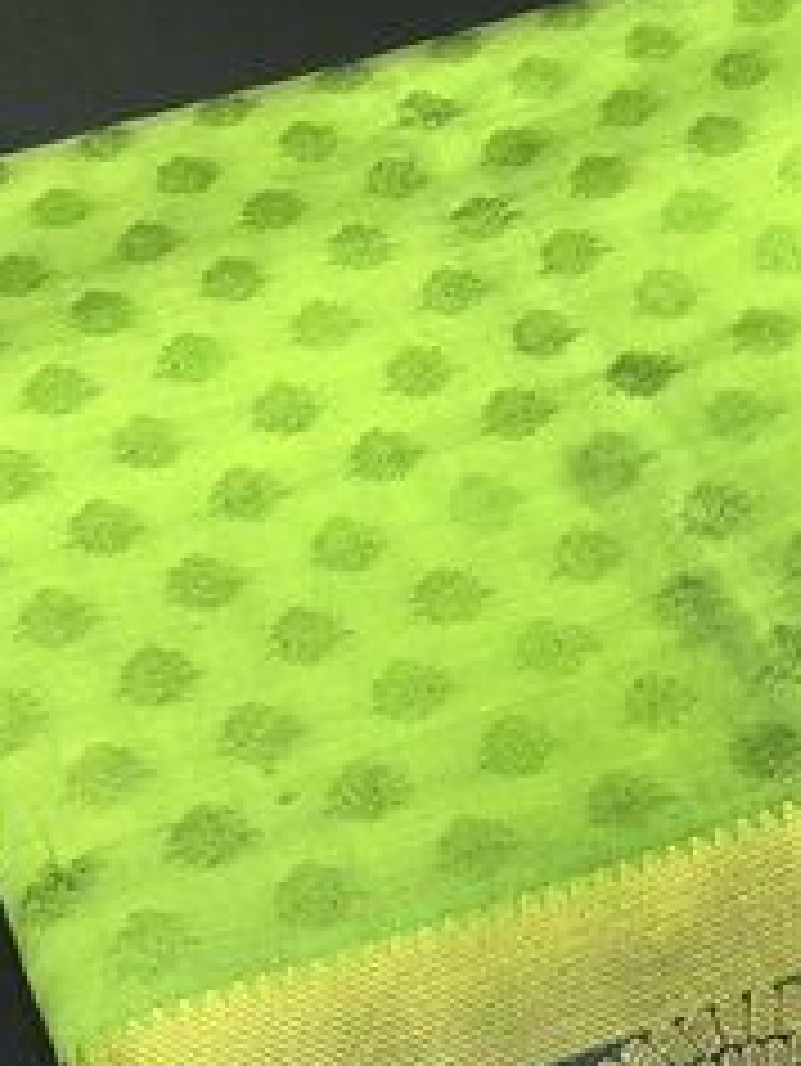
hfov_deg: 24.0
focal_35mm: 59
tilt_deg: -60.2
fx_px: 1819
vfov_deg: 31.4
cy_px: 927
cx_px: 749
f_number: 1.8
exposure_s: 1/17
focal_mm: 4
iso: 64
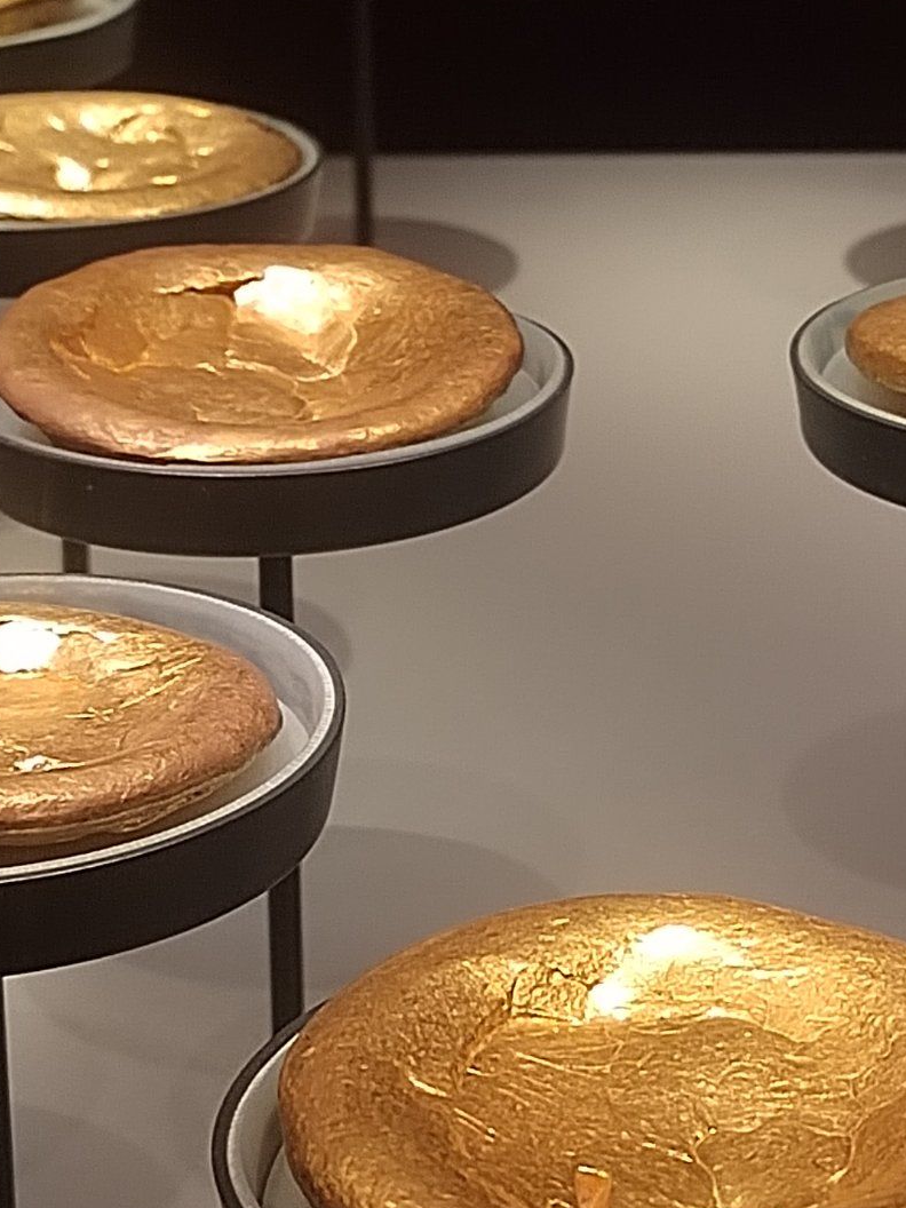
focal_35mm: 119
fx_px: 4153
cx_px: 770
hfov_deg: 12.4
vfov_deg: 16.4
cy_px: 235
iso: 884
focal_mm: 5.52
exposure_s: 1/100
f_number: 1.9
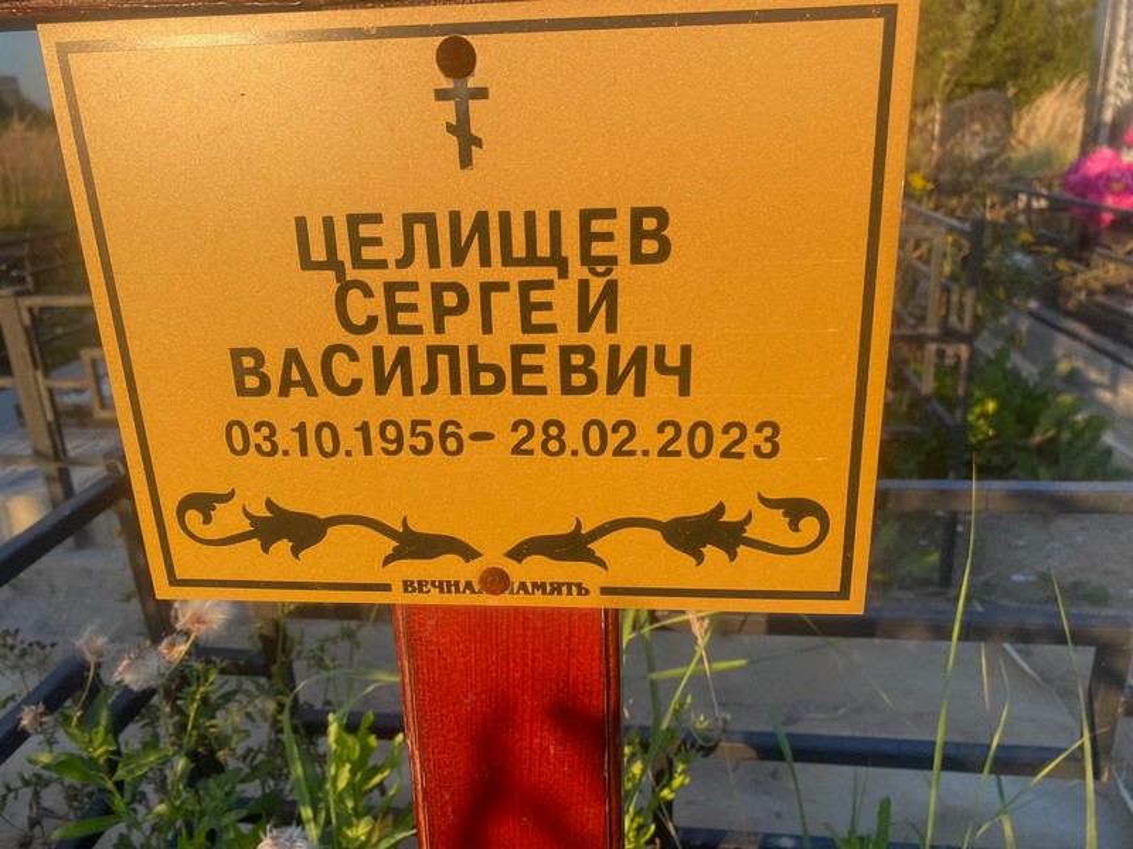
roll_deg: +3.3
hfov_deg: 67.3
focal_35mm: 26
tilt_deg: -22.1
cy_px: 424
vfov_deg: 53.1
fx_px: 851
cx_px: 566
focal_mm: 4.25
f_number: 1.8
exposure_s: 1/805
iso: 32
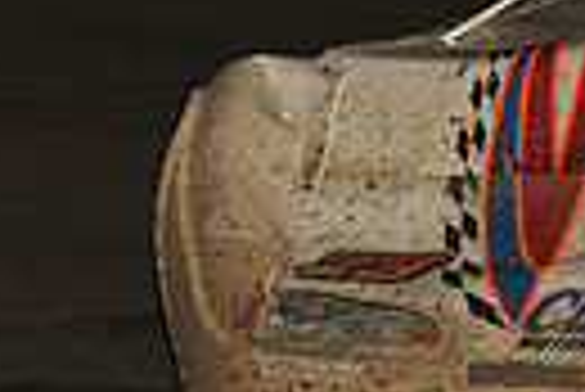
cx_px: 693
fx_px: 10525
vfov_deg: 2.1
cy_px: 45
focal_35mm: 647
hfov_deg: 3.2
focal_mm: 145
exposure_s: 1/320
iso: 1000
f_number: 6.3
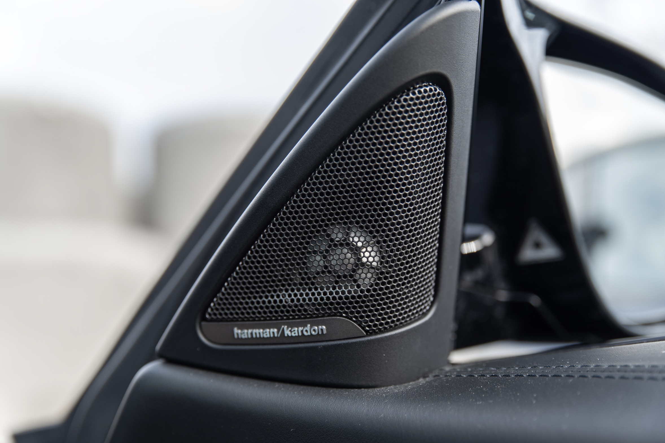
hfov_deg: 41.9
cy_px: 226
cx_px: 335
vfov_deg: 28.6
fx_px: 868
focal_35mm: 47
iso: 200
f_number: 2.8
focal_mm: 46
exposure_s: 1/100
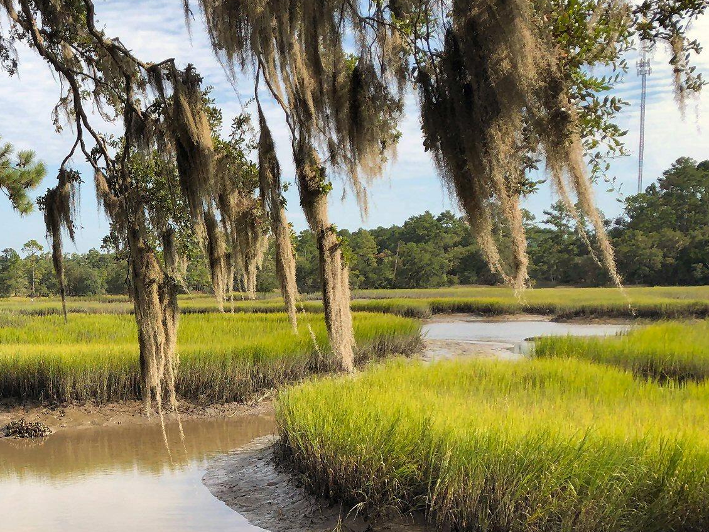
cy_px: 395
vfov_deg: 28.7
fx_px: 1024
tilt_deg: -7.3
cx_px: 88
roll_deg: +0.7
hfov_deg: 36.1
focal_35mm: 50
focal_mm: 3.99
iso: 20
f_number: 1.8
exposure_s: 1/972
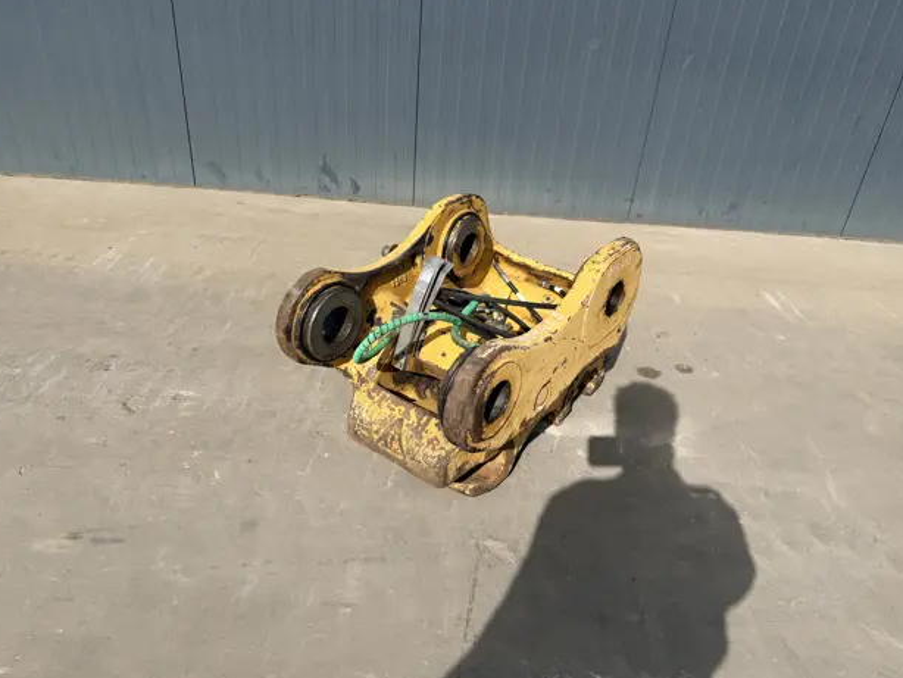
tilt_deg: -28.0
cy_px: 347
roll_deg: -6.3
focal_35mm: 25
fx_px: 652
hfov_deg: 69.4
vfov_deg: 54.9
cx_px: 449
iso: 80
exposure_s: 1/6173
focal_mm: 6.76
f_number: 1.78
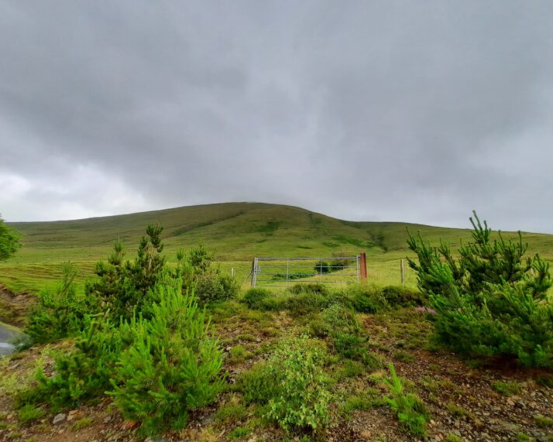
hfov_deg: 100.7
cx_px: 281
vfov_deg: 88.0
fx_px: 229
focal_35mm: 14
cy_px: 216
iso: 40
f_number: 2.2
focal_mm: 1.74
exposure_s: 1/281
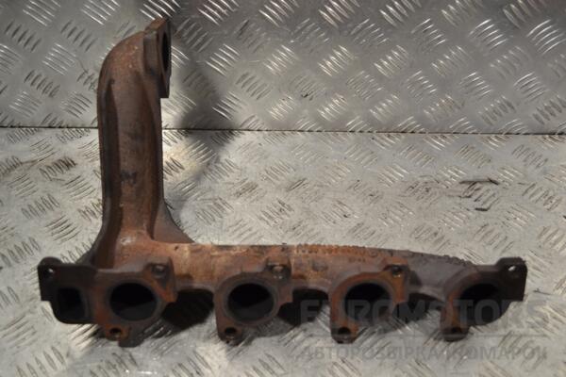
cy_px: 188
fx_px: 566
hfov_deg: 53.1
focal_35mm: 36
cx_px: 283
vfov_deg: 36.9
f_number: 4
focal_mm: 24
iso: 100
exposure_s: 1/40
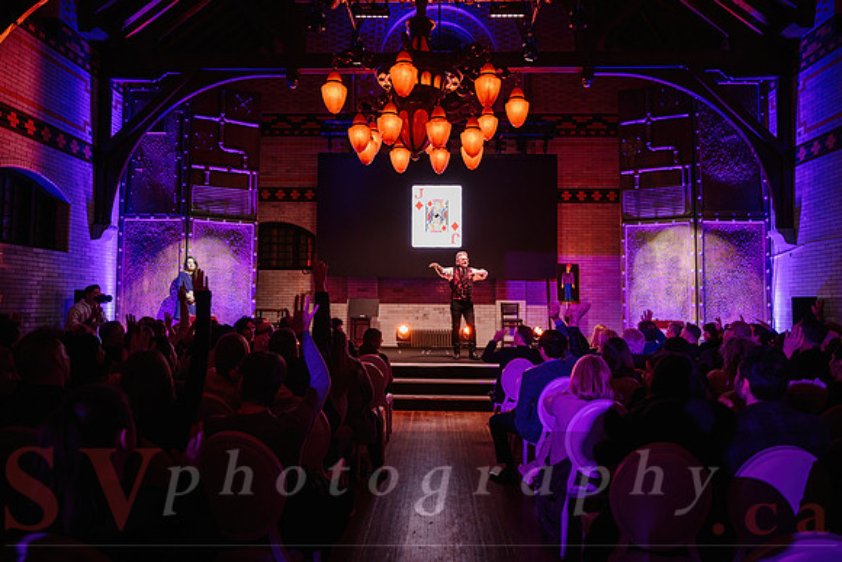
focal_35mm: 25
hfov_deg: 72.3
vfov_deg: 52.0
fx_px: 576
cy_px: 281
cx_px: 421
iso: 1600
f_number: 2.8
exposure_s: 1/60
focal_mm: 24
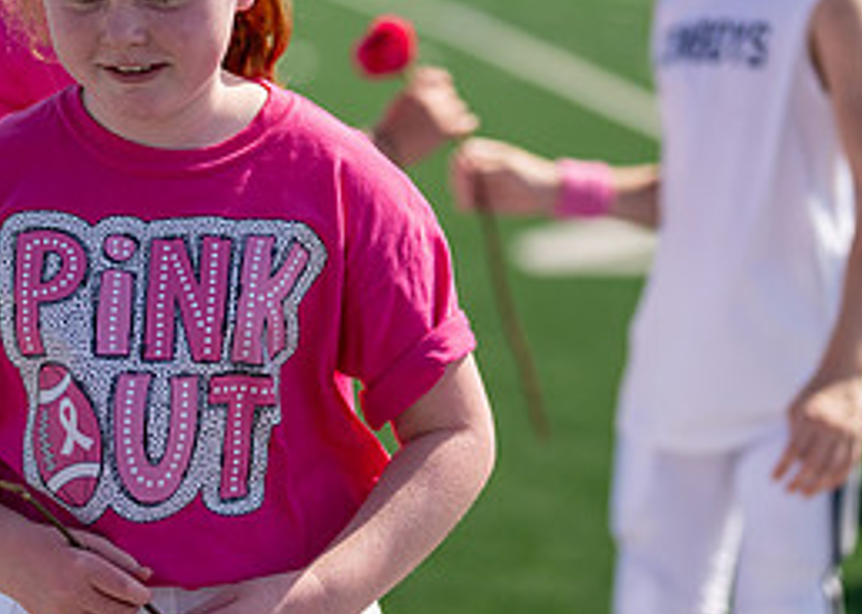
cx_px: 508
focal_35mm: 118
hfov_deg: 17.0
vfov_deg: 12.1
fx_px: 2887
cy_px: 230
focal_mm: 50
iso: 100
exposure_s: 1/10000
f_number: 1.2
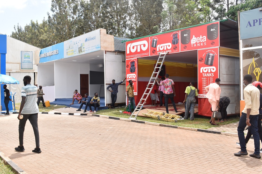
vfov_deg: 37.3
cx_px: 128
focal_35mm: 36
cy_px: 86
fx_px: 258
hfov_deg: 53.8
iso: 320
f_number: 16
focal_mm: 23
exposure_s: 1/200
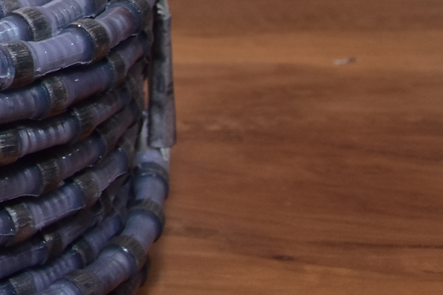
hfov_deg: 12.4
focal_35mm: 153
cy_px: -192
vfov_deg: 8.7
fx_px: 1883
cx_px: -326
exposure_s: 1/80
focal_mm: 25
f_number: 8
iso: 500
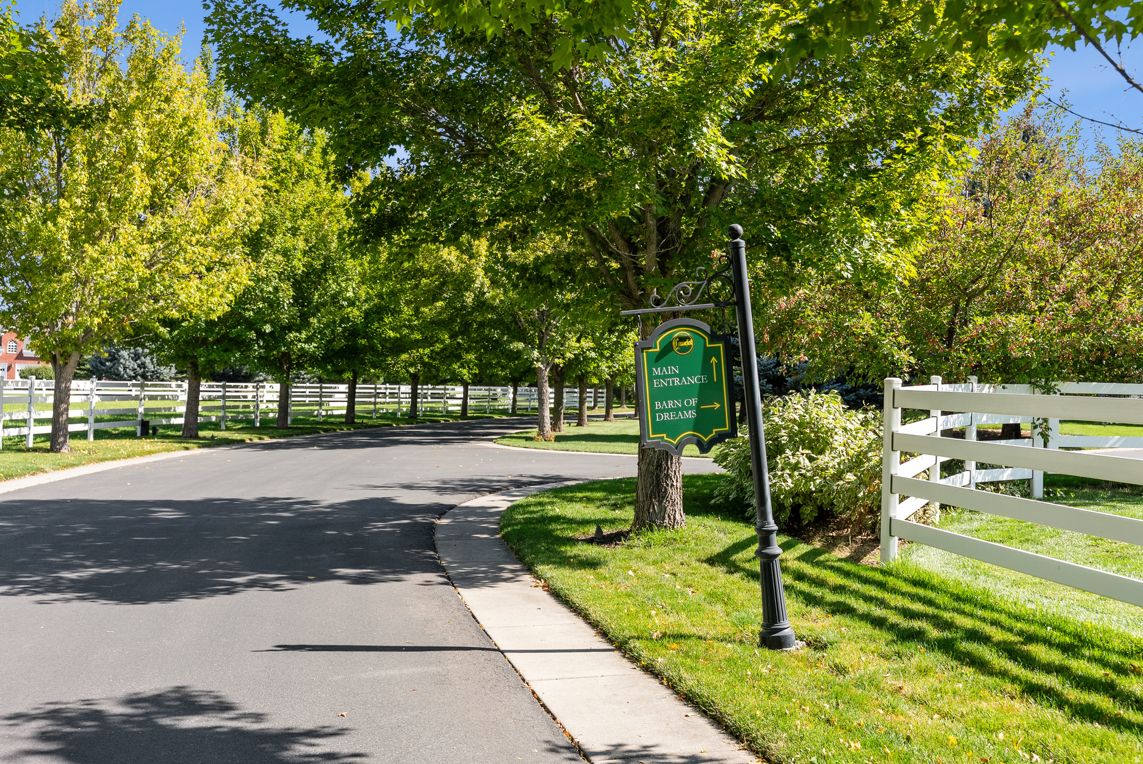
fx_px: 1153
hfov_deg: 52.7
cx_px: 572
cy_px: 382
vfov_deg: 36.6
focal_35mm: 36
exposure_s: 1/1250
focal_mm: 36.3
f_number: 5
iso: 640
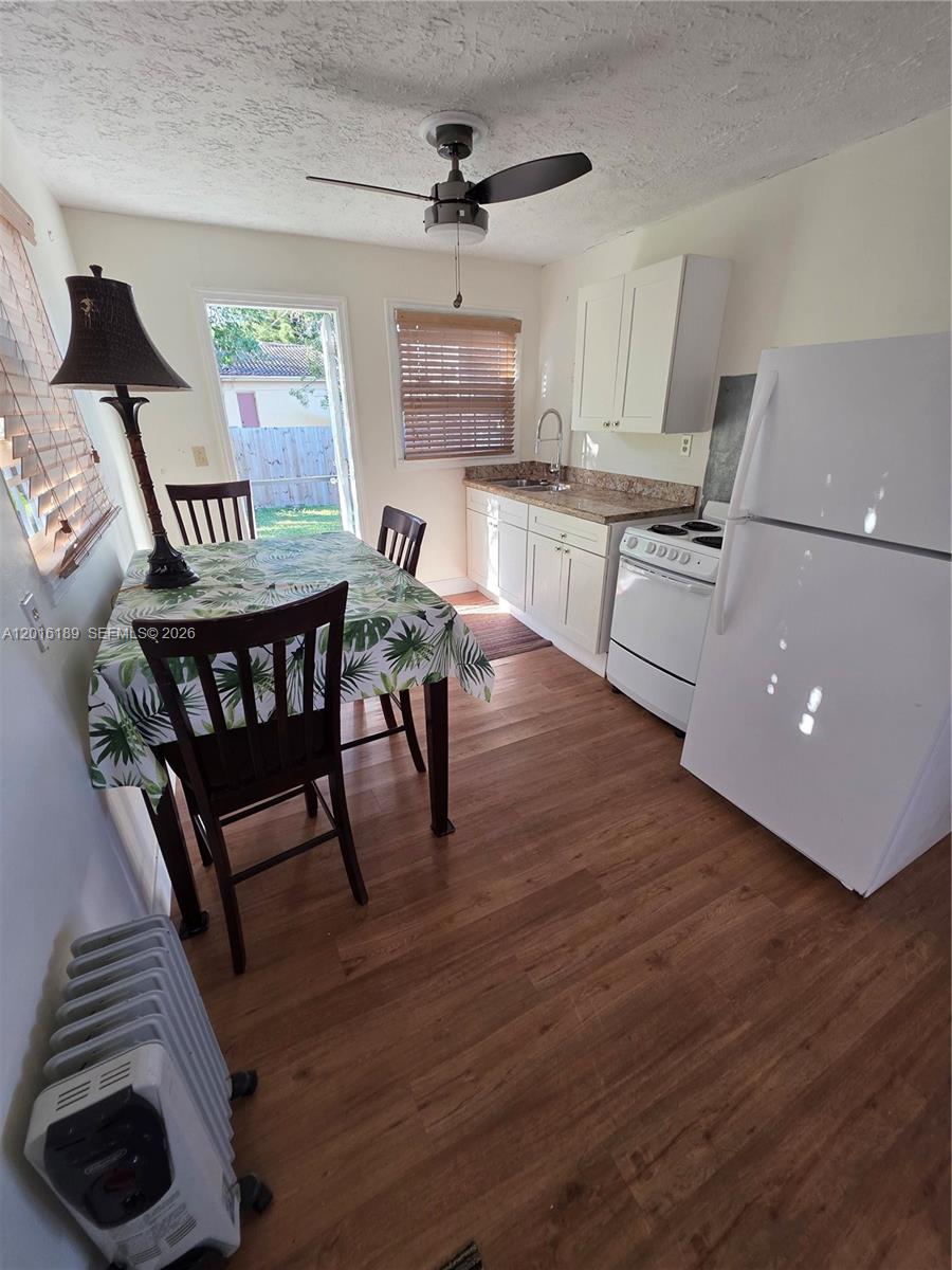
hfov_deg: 89.9
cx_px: 476
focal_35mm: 13
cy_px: 635
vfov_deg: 106.2
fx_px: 477
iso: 125
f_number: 1.9
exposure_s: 1/120
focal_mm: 2.2
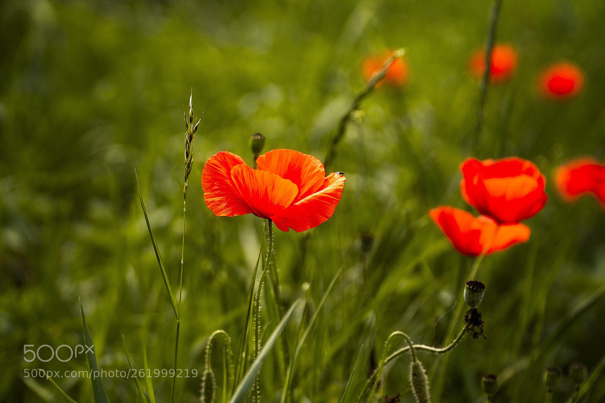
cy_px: 202
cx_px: 302
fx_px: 1739
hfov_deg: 19.7
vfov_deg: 13.2
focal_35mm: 104
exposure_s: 1/1000
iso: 100
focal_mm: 69
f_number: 4
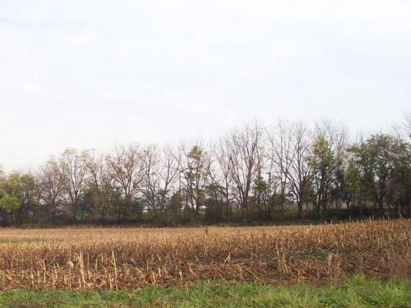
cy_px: 208
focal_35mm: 62
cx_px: 96
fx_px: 736
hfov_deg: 30.6
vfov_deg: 23.5
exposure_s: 1/686
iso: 80
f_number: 2.7
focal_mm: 6
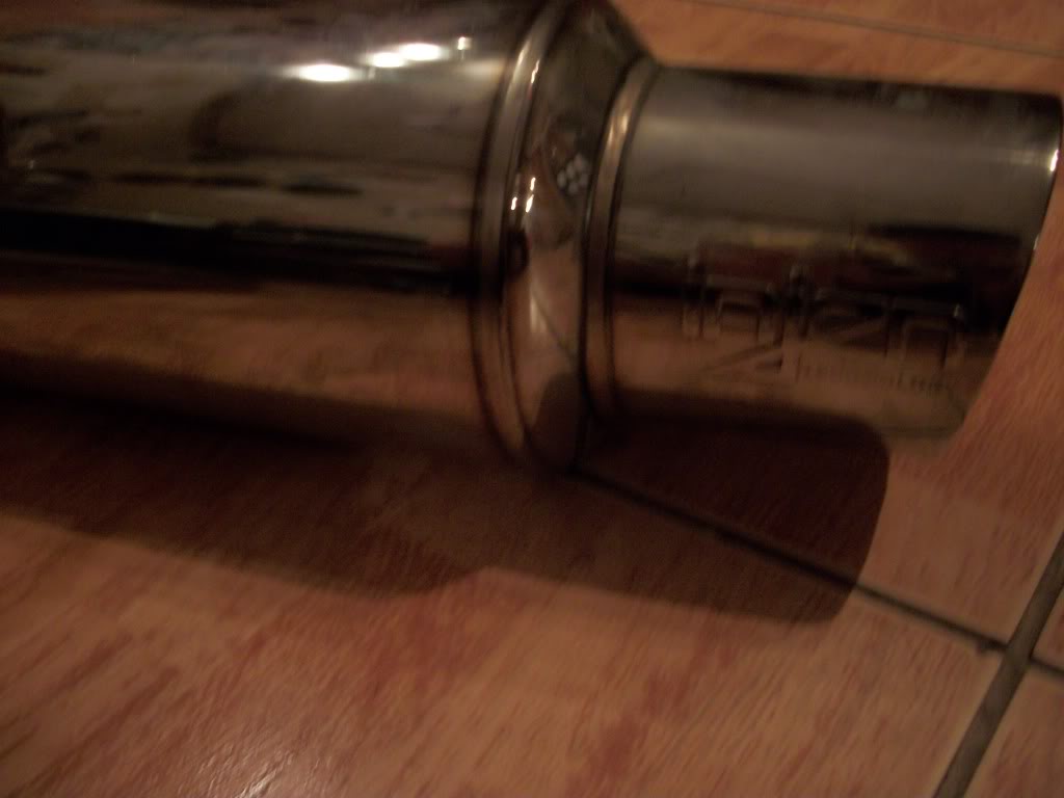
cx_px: 532
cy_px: 399
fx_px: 1076
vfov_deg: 40.7
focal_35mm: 35
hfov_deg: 52.6
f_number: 3.1
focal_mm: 6.3
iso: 250
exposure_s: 1/8
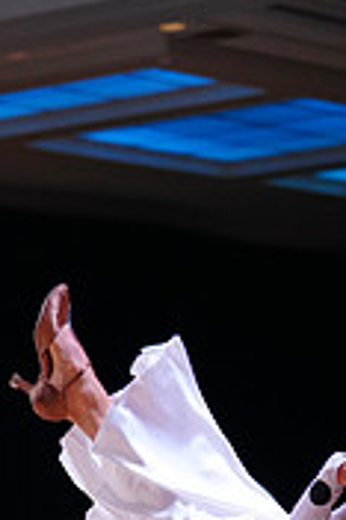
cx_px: 69
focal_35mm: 231
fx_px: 3337
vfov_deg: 8.7
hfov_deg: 5.9
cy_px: 839
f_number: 2.8
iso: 2000
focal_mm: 70
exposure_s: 1/500
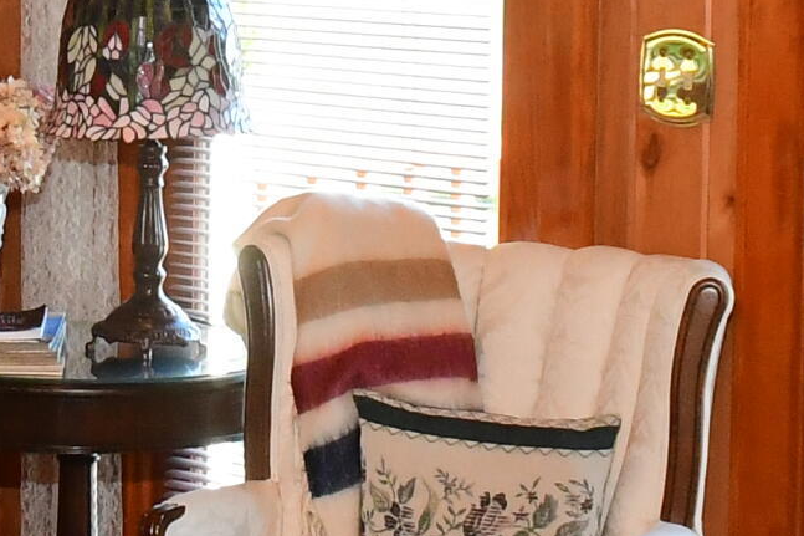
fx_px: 3728
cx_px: -91
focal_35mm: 167
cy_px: -75
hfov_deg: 12.1
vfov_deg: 8.1
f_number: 5
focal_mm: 18
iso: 2000
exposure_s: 1/160
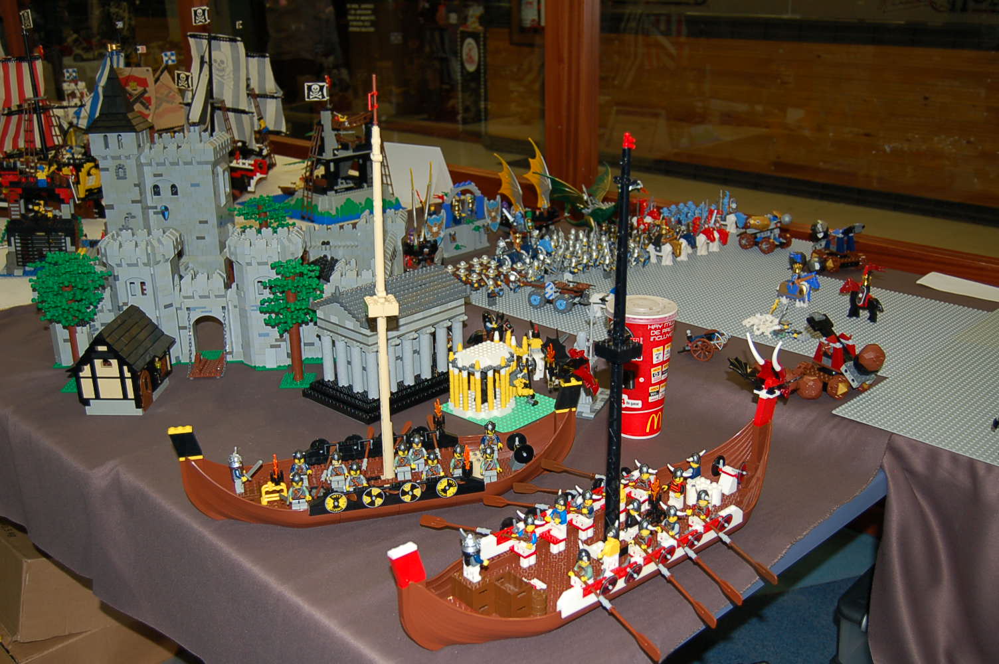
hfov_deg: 53.2
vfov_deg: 36.8
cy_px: 332
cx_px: 500
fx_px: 998
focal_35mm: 36
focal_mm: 24
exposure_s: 1/60
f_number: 4
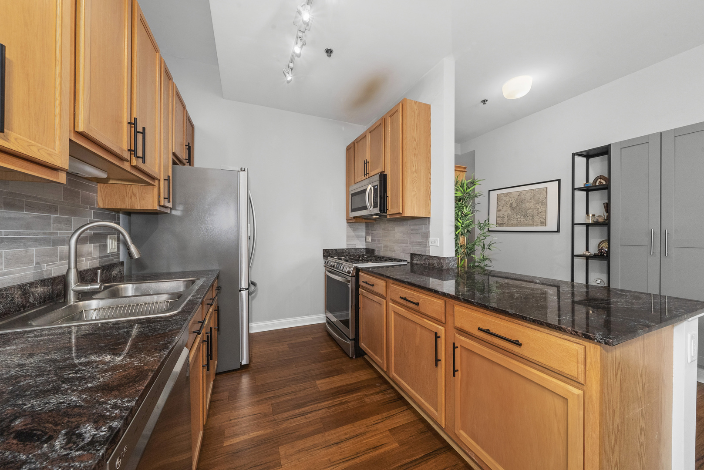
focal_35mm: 12
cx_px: 352
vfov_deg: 90.1
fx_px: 235
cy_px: 235
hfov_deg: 112.6
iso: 1250
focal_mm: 12
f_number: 13
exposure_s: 1
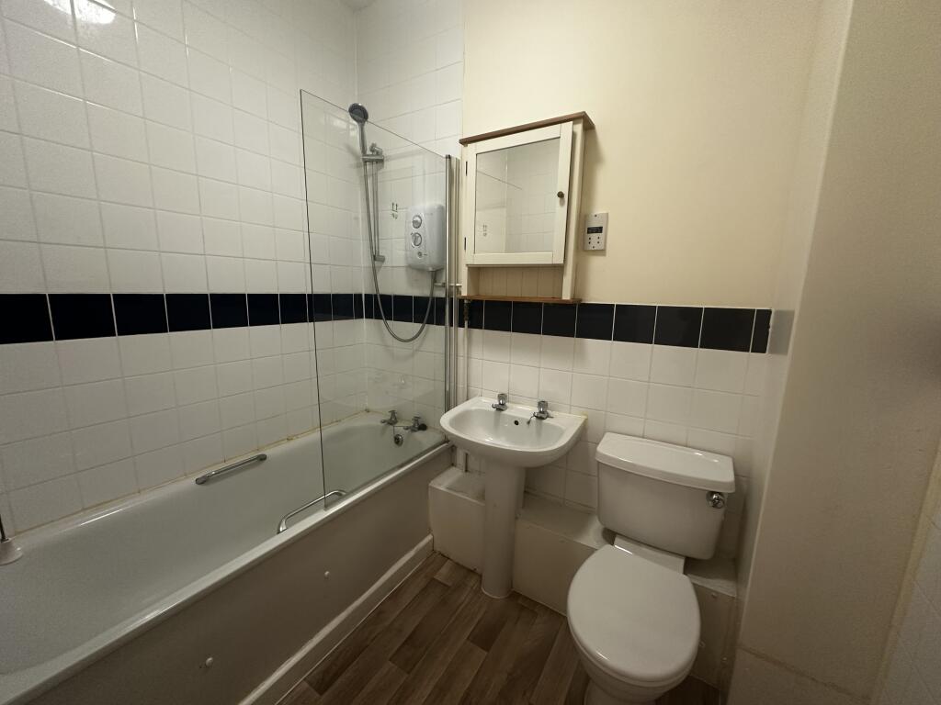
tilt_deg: -10.2
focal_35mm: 14
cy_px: 352
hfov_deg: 102.1
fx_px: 381
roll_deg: -0.9
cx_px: 470
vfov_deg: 85.7
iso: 200
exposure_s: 1/50
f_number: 2.2
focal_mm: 2.22
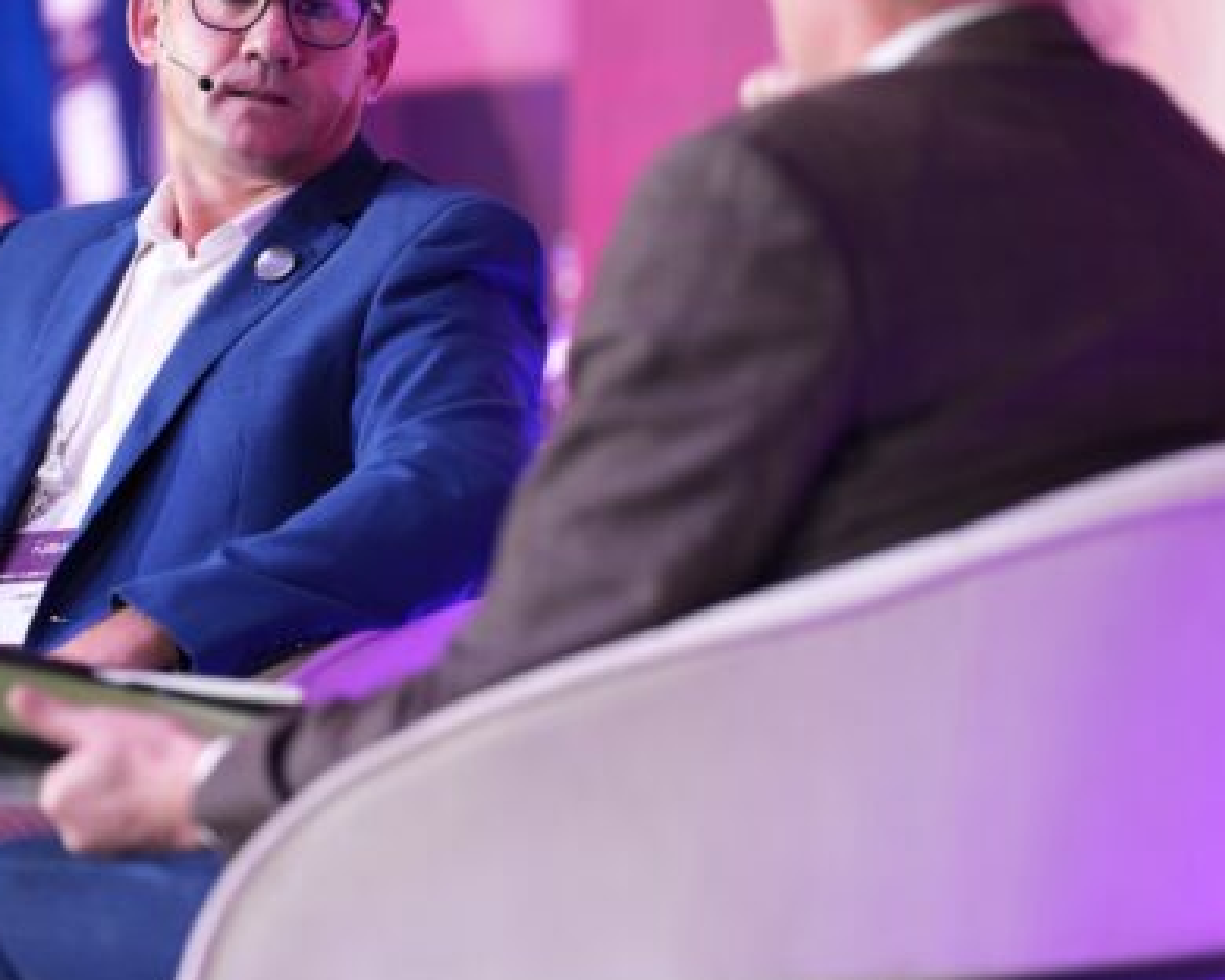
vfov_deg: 6.0
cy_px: 357
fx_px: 9318
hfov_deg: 7.5
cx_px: 465
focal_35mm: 257
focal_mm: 157
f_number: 3.2
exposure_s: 1/60
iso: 1600
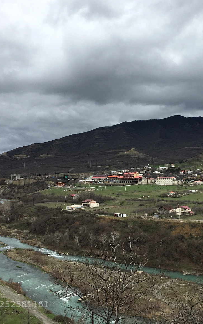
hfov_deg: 30.4
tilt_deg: +2.2
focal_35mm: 42
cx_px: 125
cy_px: 160
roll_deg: -1.1
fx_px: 372
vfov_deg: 47.2
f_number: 2.2
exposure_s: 1/605
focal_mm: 4.15
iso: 25
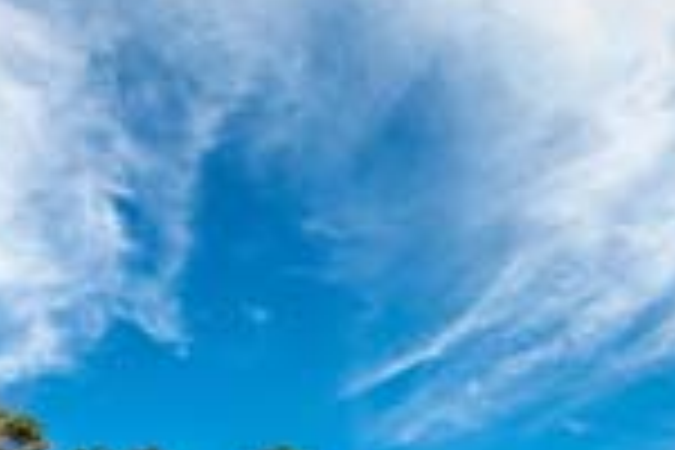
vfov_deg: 27.8
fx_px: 844
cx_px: 520
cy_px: 468
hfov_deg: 42.1
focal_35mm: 45
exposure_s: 1/60
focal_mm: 15
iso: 50
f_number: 10
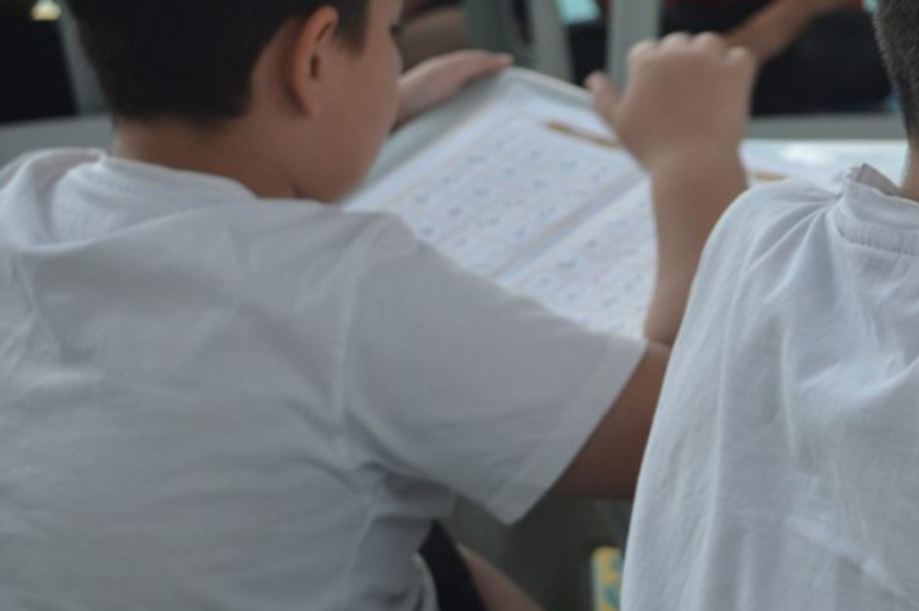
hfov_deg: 19.4
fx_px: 2602
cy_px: 50
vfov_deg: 13.3
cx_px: 949
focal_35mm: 102
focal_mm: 30
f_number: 4.2
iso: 400
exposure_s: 1/80
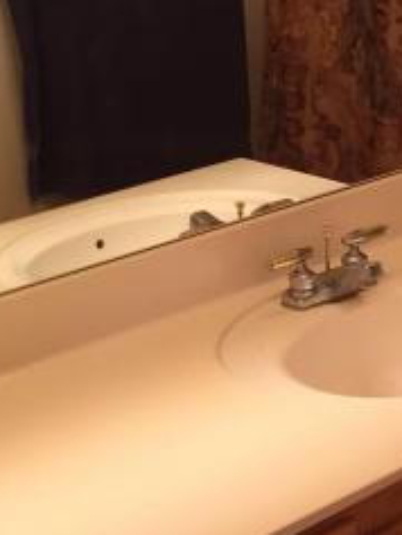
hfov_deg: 15.6
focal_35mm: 94
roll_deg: +1.3
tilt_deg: -23.2
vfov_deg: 20.9
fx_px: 1454
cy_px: 287
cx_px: 341
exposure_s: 1/30
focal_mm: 4.15
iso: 64
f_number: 2.2
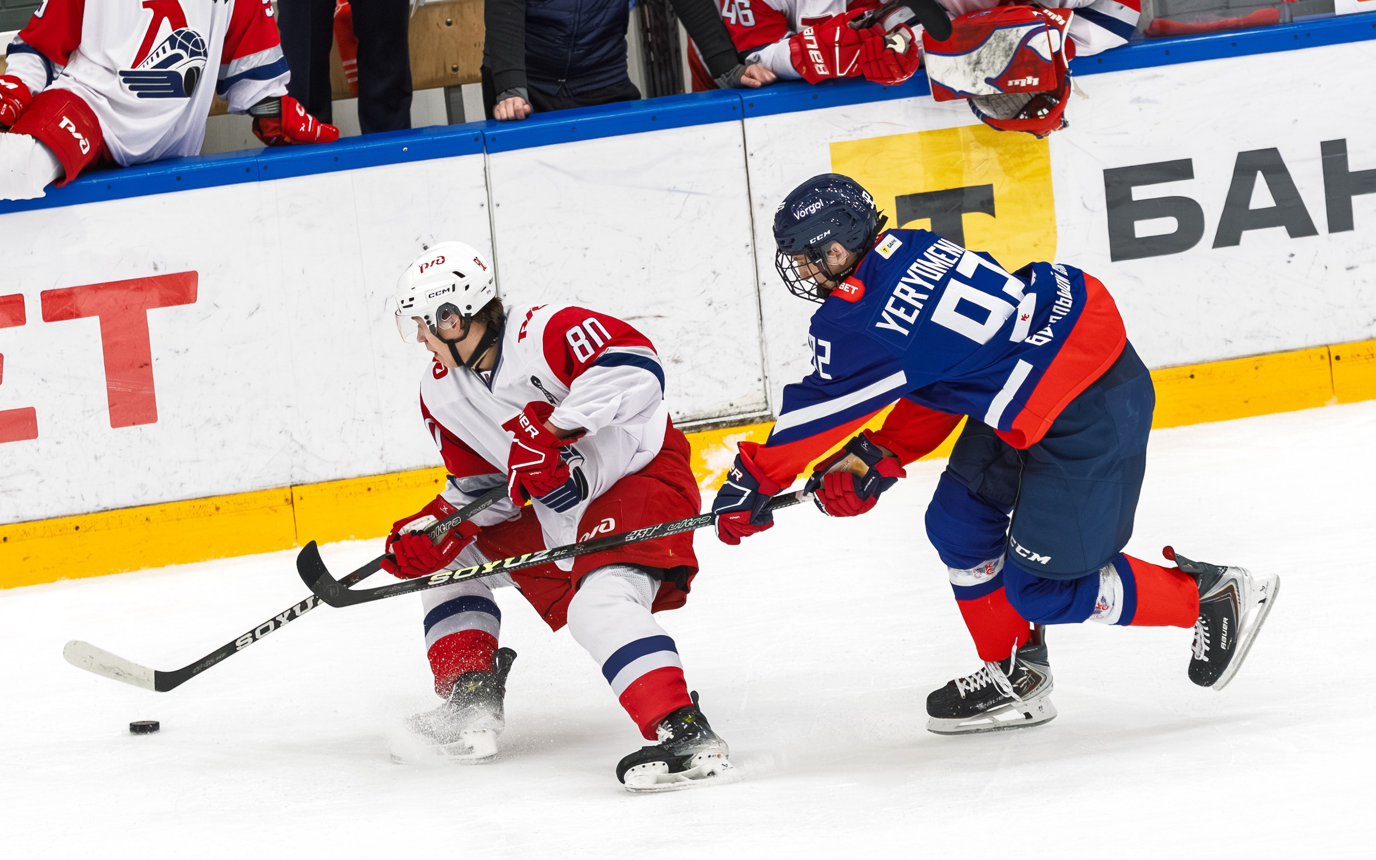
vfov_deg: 3.2
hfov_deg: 5.2
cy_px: 446
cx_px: 801
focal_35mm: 408
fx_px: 15282
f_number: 4
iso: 2500
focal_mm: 185
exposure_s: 1/1600
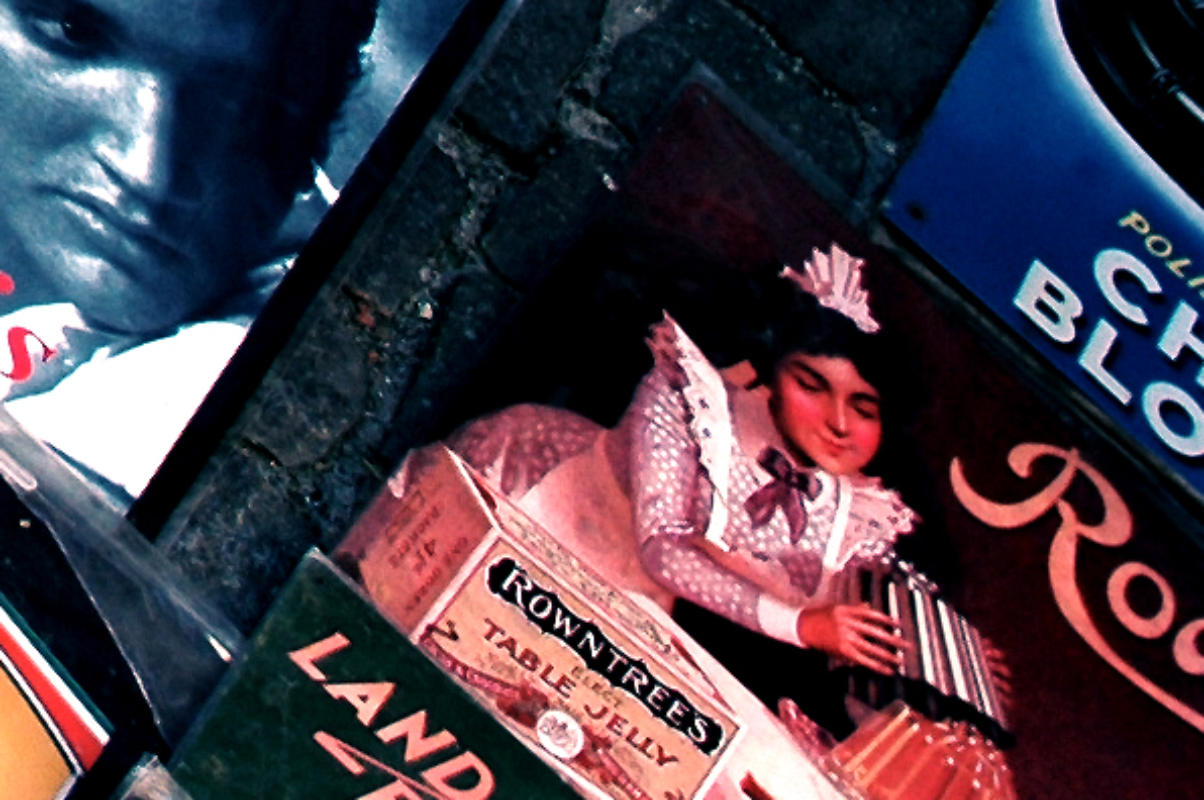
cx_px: -1275
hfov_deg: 8.6
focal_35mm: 227
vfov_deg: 5.8
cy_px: -1117
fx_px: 7583
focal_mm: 30
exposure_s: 1/100
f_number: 6.3
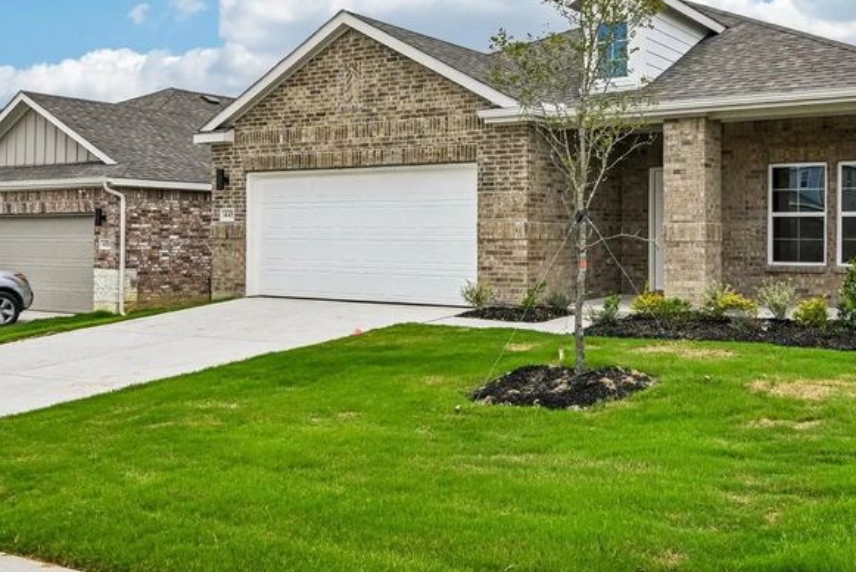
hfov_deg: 50.8
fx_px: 880
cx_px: 579
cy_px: 179
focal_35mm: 37
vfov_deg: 35.5
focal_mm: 21
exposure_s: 1/1000
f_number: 8
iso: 400
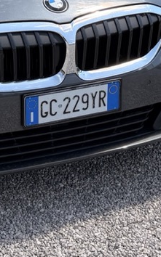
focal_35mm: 92
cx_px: -25
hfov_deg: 13.8
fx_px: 646
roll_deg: +2.4
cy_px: -52
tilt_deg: -12.0
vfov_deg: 21.0
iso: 80
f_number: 1.78
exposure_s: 1/3584
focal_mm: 6.76
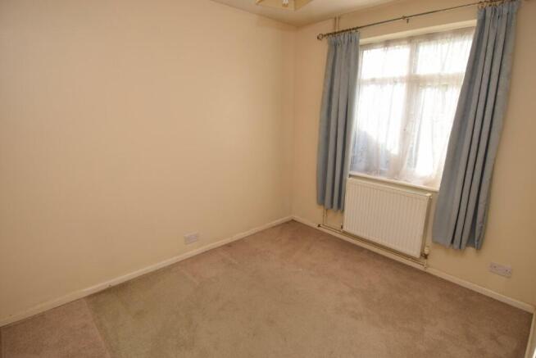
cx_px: 268
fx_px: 268
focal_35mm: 18
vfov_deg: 67.5
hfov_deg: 90.0
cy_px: 179
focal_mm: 12
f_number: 5.6
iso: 125
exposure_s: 1/125
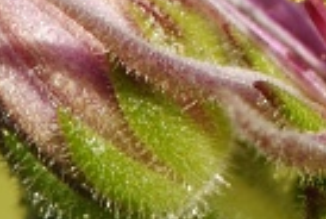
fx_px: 6760
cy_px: -86
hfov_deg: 2.7
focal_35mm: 745
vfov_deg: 1.9
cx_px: 695
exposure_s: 1/80
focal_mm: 85
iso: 100
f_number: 16
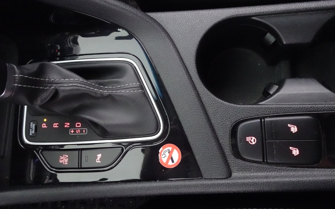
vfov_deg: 47.6
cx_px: 168
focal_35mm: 26
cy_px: 98
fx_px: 237
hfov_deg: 70.4
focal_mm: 4.25
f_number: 3.5
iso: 1600
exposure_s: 1/8
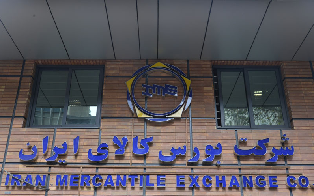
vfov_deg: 31.2
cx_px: 157
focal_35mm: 41
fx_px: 351
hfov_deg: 48.2
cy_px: 99
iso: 320
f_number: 10
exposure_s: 1/160
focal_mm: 40
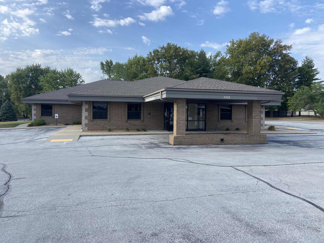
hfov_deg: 67.3
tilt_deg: -2.7
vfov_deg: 53.1
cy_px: 122
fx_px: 243
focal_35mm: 26
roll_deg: -0.6
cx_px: 162
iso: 32
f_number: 1.8
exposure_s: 1/1063
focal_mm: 4.25
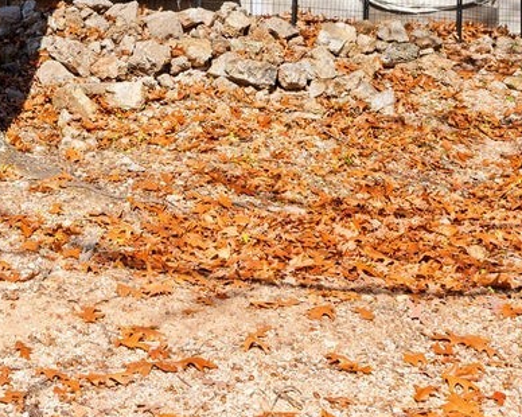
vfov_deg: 18.2
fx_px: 1216
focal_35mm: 79
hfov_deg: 23.7
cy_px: -118
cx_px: 73
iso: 250
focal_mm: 21.2
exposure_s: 1/250
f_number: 9
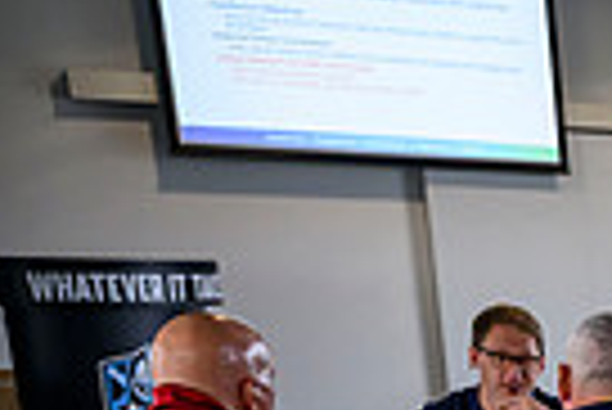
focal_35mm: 102
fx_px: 1736
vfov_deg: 12.1
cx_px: 1300
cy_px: 795
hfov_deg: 15.2
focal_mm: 24
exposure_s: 1/500
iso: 2000
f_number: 3.2
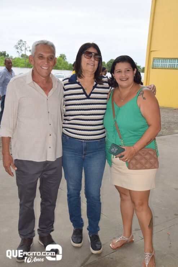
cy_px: 134
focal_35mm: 39
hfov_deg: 34.2
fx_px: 289
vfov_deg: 49.6
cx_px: 89
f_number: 7.1
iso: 100
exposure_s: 1/200
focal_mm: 26
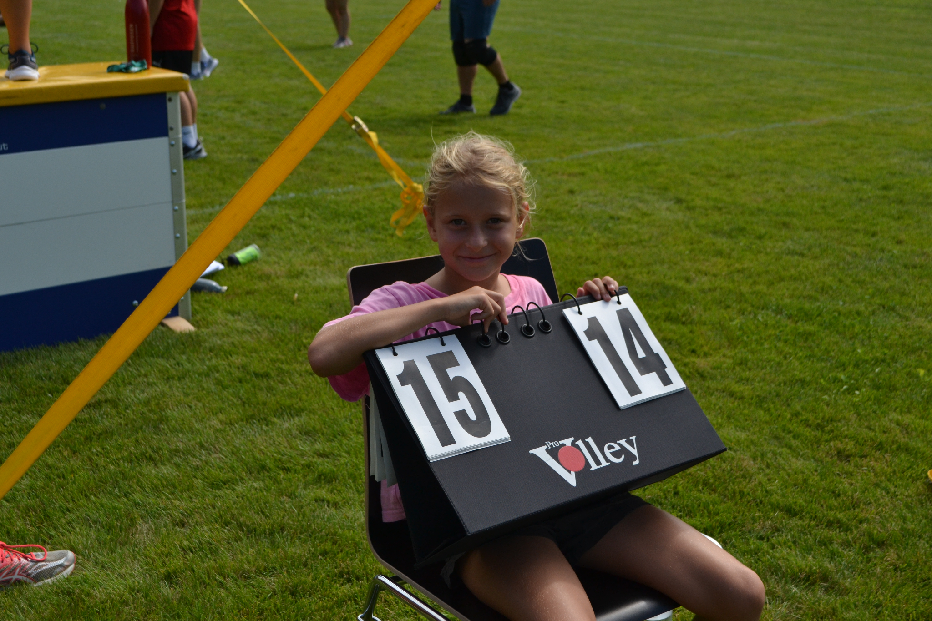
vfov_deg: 28.1
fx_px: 1242
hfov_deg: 41.1
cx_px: 466
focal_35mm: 48
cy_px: 310
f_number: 6.3
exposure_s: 1/1600
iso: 400
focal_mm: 32
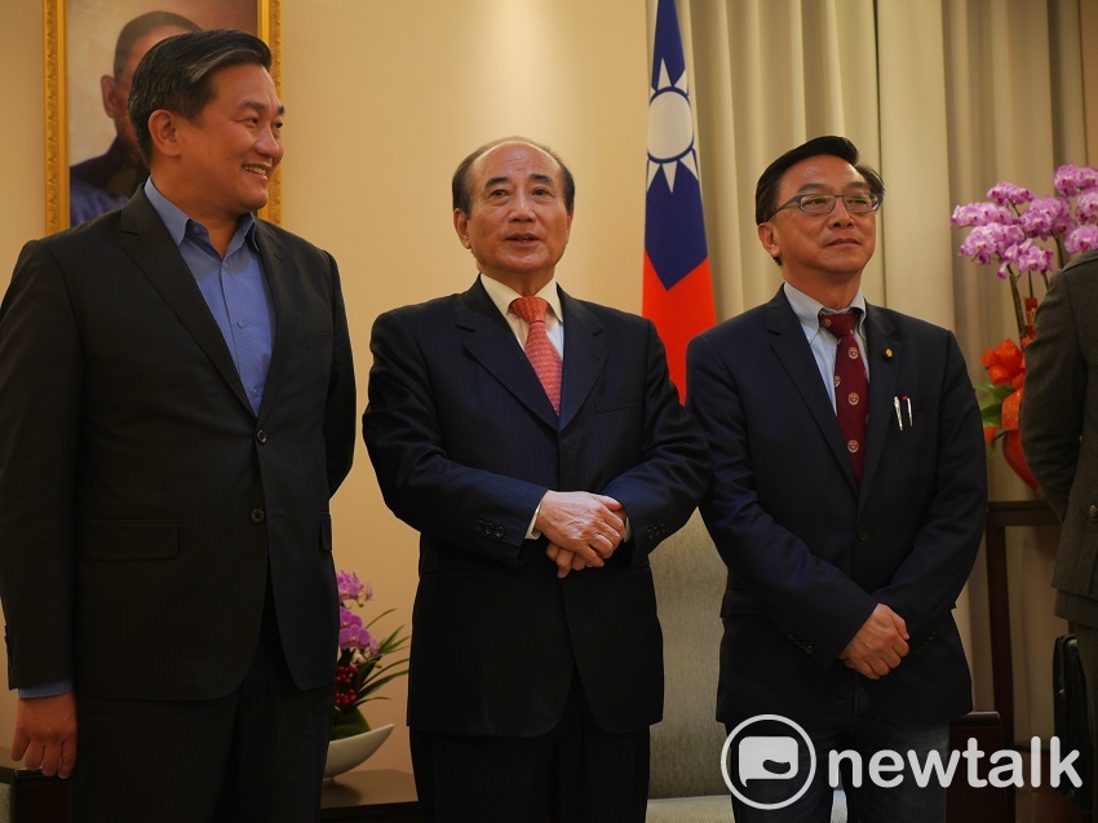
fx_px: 2220
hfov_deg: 27.8
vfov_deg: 21.0
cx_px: 549
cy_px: 412
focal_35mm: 70
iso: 200
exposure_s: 1/30
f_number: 2.8
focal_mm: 35
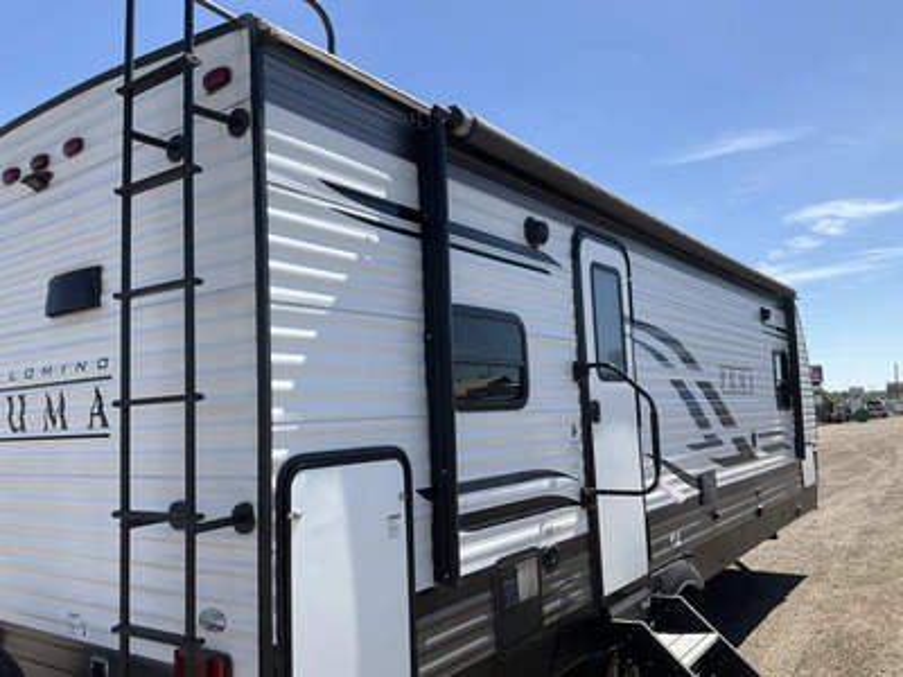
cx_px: 452
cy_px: 338
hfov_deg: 61.7
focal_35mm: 29
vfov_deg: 48.2
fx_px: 756
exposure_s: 1/1342
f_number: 1.8
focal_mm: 3
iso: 25
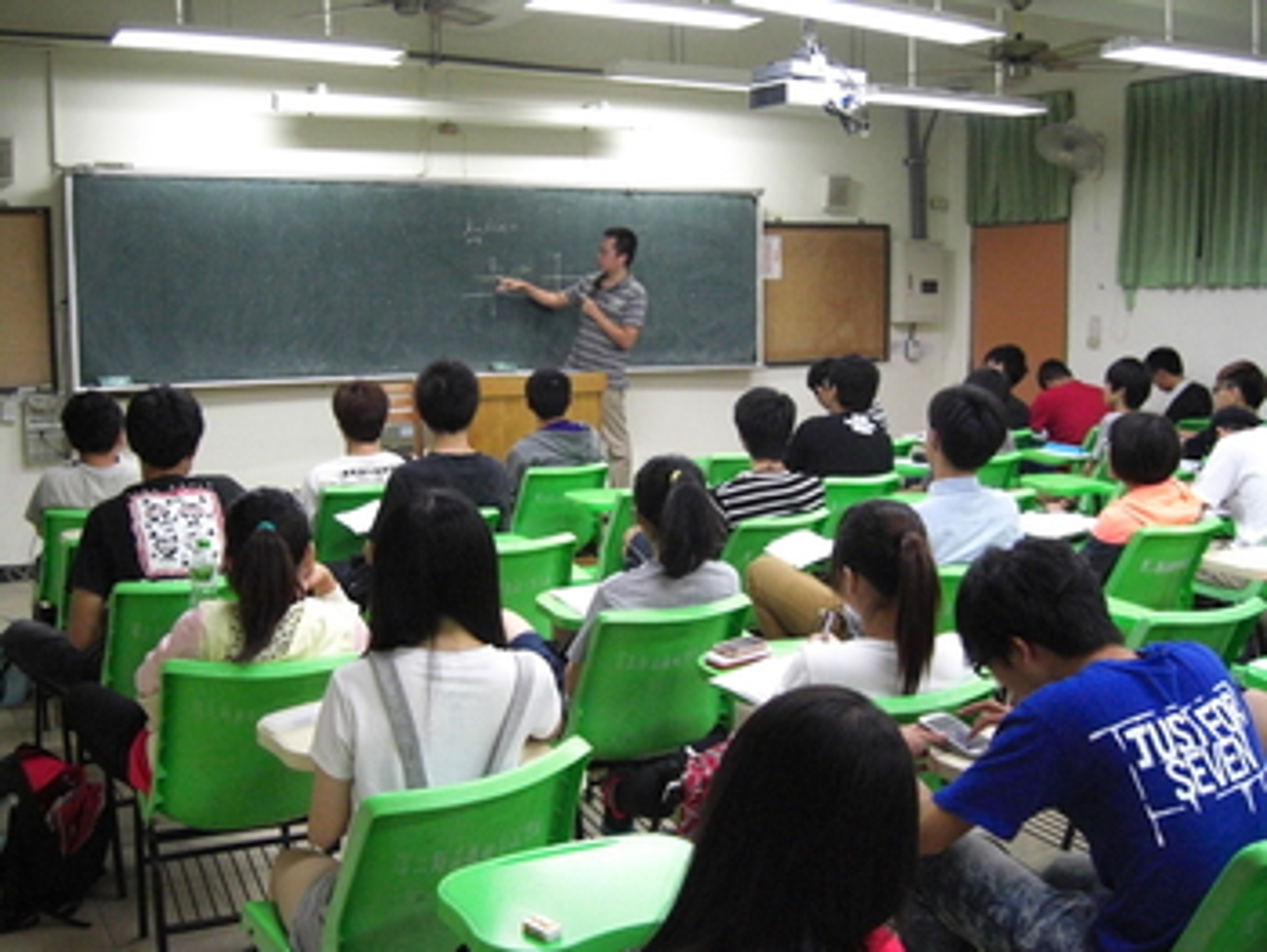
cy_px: 476
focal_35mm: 38
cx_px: 634
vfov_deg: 37.8
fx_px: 1392
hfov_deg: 48.9
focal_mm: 7.9
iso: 800
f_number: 2.8
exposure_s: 1/125
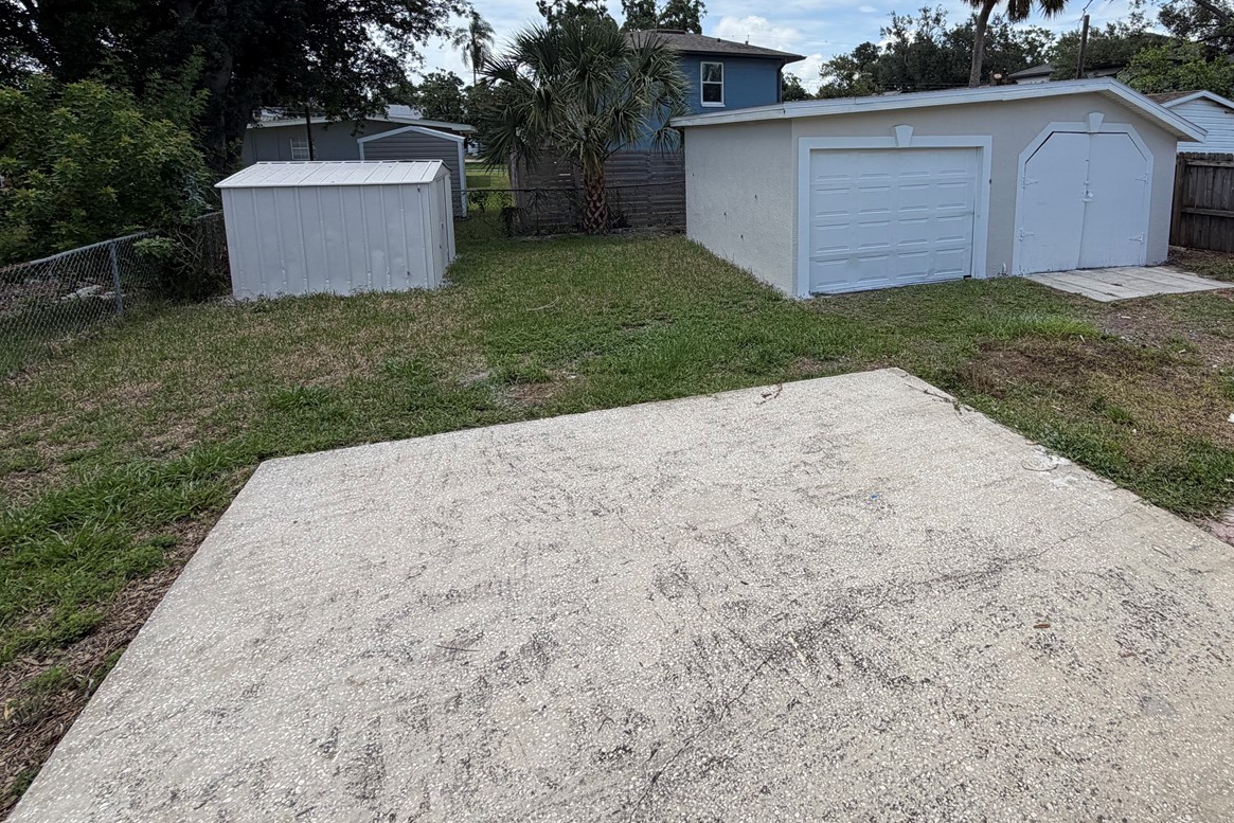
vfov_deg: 59.5
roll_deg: -0.1
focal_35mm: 20
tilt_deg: -6.0
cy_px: 233
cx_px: 777
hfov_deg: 82.3
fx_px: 686
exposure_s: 1/770
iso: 20
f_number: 2.2
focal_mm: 2.22
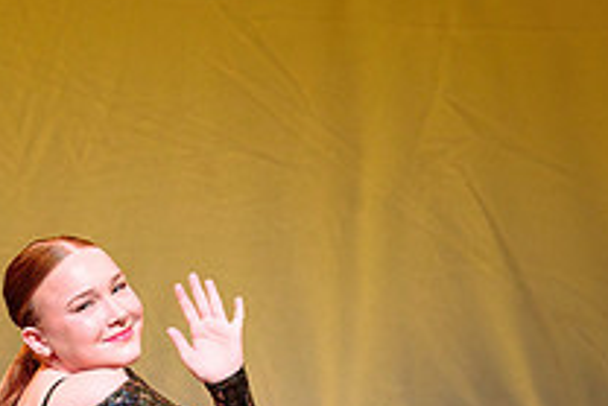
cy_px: 404
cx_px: 33
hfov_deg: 2.8
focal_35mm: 739
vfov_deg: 1.9
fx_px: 12489
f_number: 2.8
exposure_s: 1/400
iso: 1250
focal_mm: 200
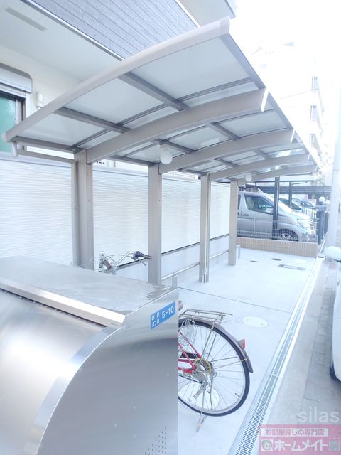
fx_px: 276
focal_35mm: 21
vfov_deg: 79.0
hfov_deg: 63.4
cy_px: 228
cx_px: 170
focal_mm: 3.7
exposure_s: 1/60
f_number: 3.5
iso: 160
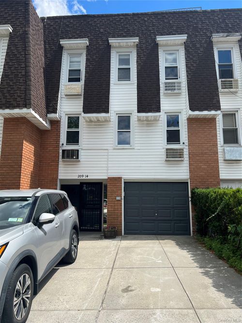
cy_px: 162
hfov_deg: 53.0
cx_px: 121
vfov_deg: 67.3
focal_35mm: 26
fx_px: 242
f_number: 1.5
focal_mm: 5.7
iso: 50
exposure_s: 1/3257
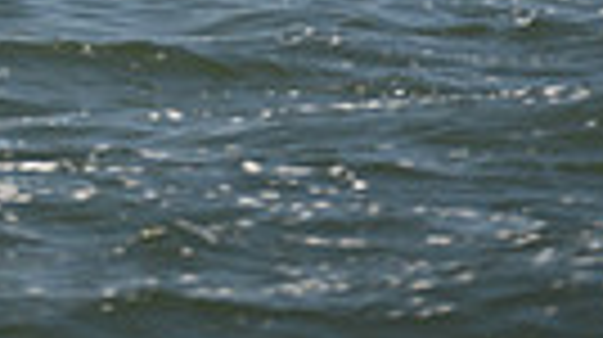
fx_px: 6148
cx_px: -191
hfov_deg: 5.6
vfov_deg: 3.1
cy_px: -892
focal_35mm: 385
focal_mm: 85
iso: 250
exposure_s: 1/1250
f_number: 2.8
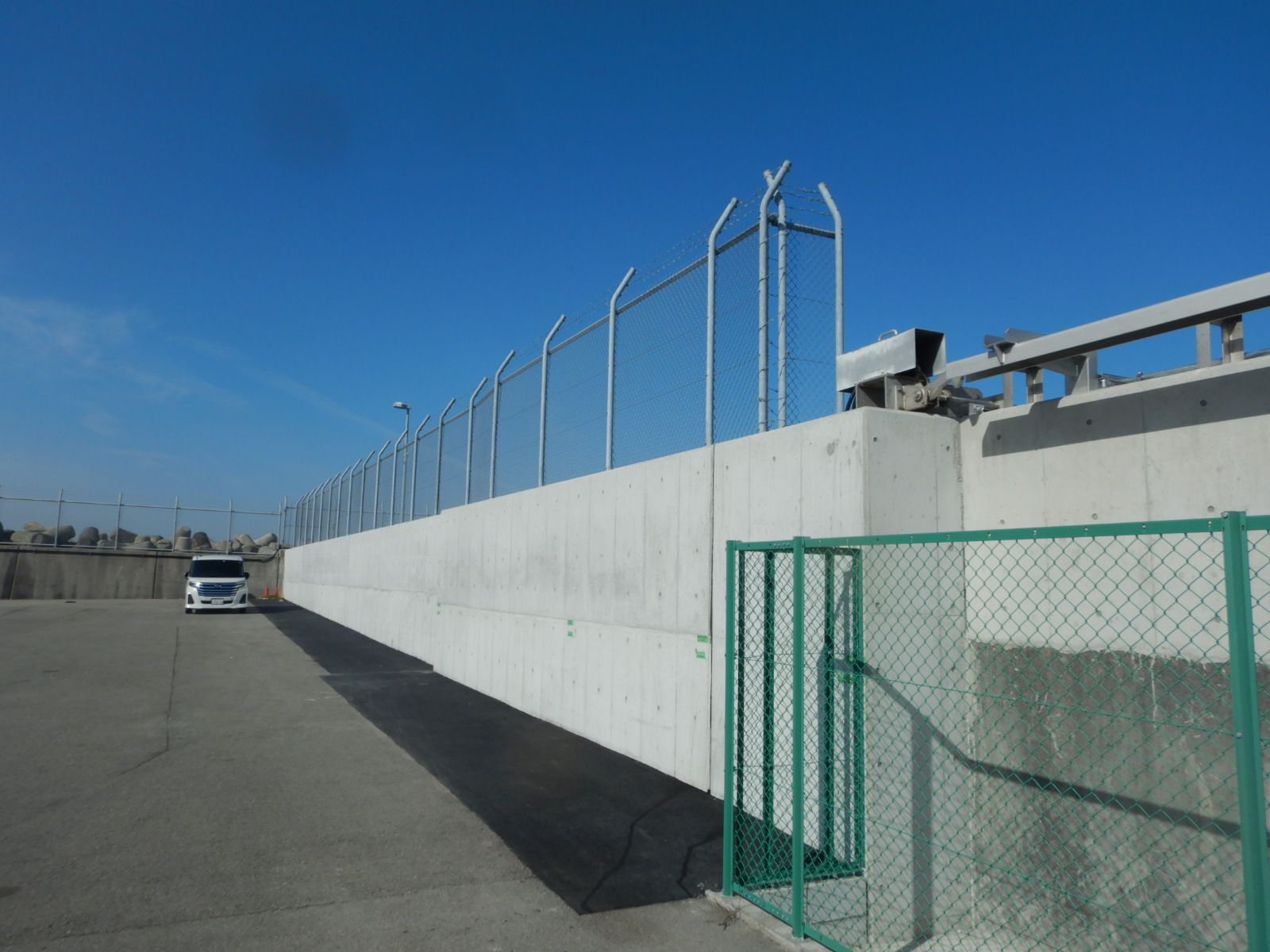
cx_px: 635
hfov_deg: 71.6
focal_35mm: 24
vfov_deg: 56.8
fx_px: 881
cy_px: 476
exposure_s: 1/640
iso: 125
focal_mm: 4.3
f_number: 8.2
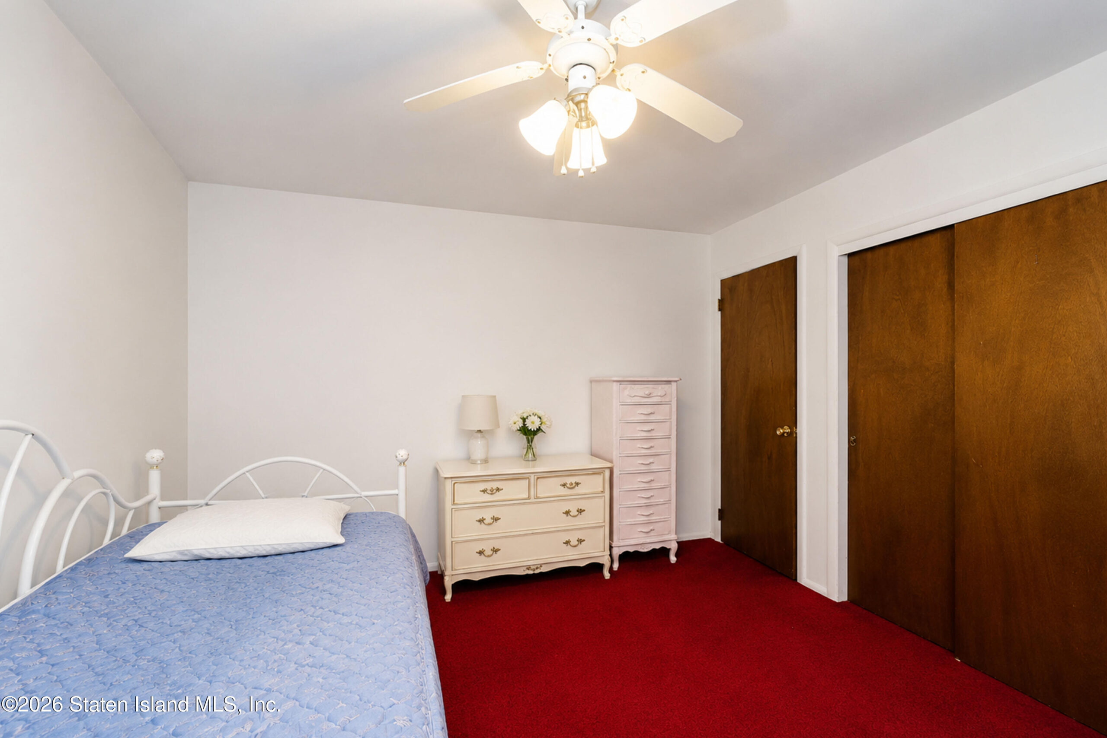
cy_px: 369
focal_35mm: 15
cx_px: 554
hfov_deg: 100.4
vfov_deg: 77.3
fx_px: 461
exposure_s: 1/60
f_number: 7.1
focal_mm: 10
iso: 2000
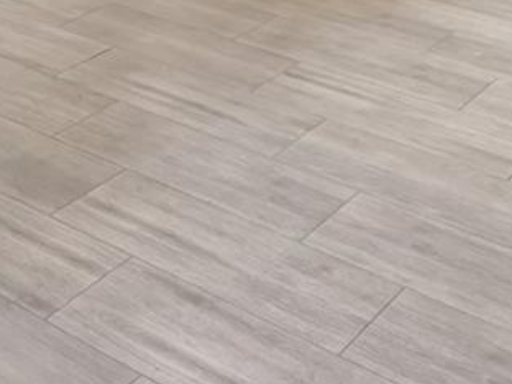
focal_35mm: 78
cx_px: 235
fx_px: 1160
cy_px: -443
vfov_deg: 14.6
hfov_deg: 24.9
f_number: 9
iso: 400
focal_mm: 15.9
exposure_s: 1/4
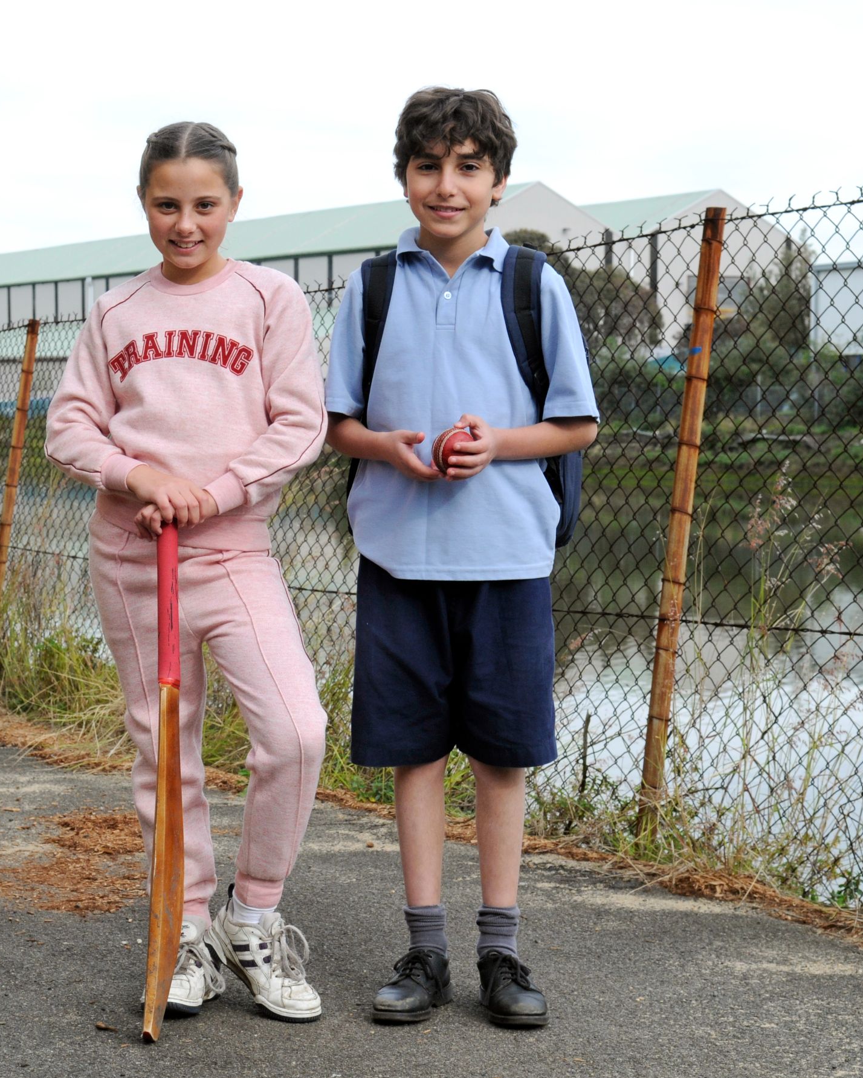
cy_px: 539
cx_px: 234
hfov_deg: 20.4
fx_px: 2385
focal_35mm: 75
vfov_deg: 25.5
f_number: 8
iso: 320
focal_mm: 35
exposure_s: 1/250
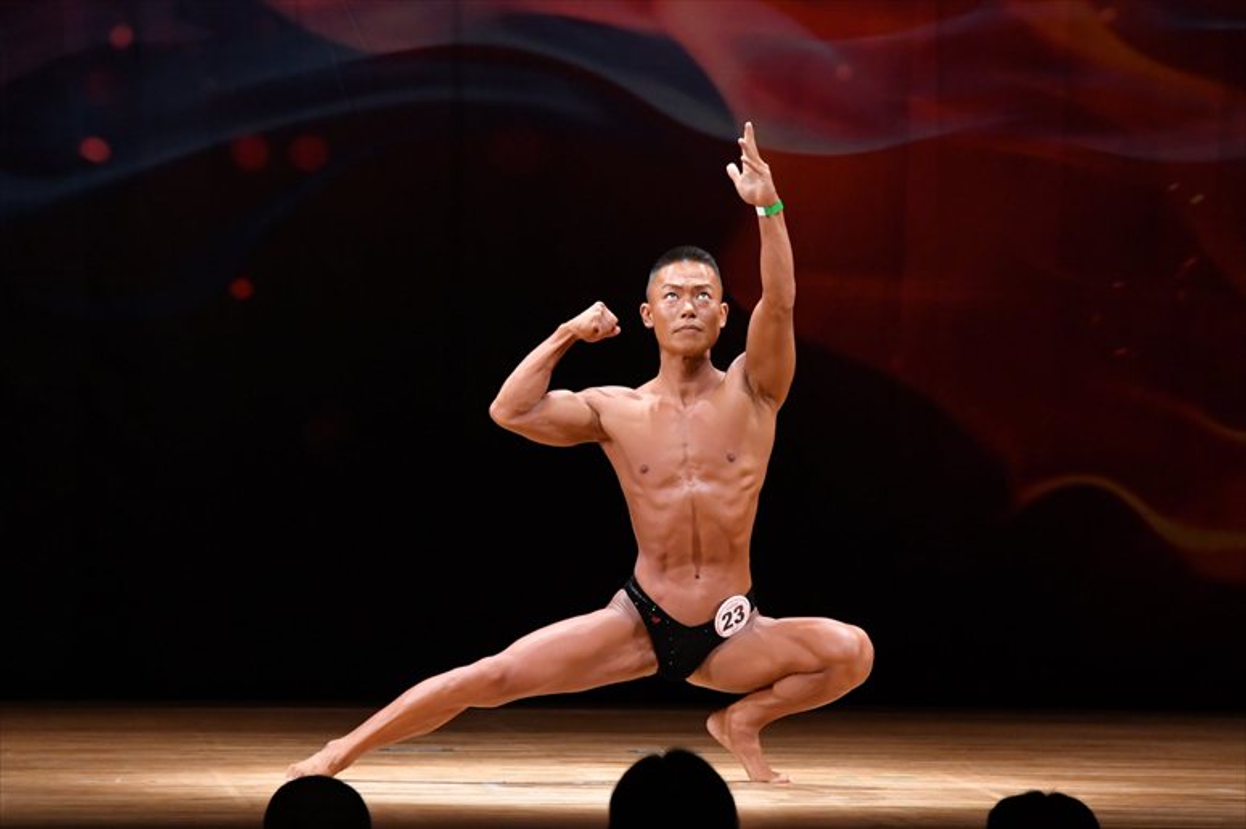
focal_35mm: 270
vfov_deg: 5.1
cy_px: 414
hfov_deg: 7.6
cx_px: 623
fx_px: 9341
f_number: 5.6
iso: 4000
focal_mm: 180
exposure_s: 1/400
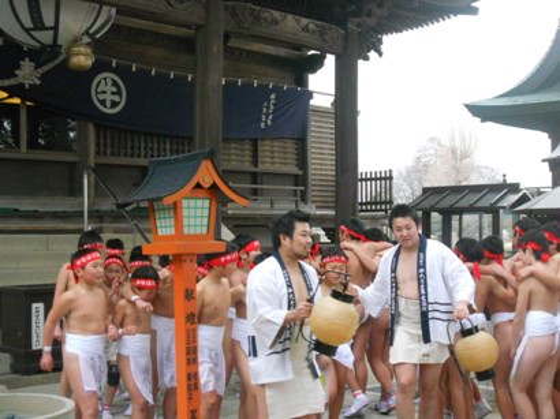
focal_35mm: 54
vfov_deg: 27.0
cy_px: 210
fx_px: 873
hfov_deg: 35.6
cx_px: 280
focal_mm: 9.8
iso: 800
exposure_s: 1/80
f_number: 4.8
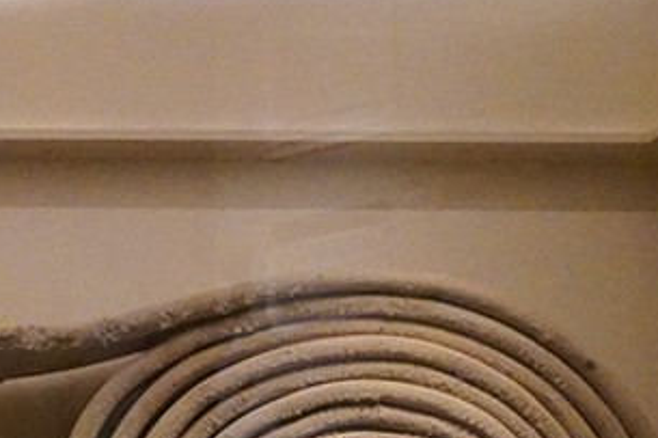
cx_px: -708
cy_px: 1254
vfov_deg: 5.8
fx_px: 4074
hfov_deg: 8.7
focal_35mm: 223
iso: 10000
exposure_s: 1/80
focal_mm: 34
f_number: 10
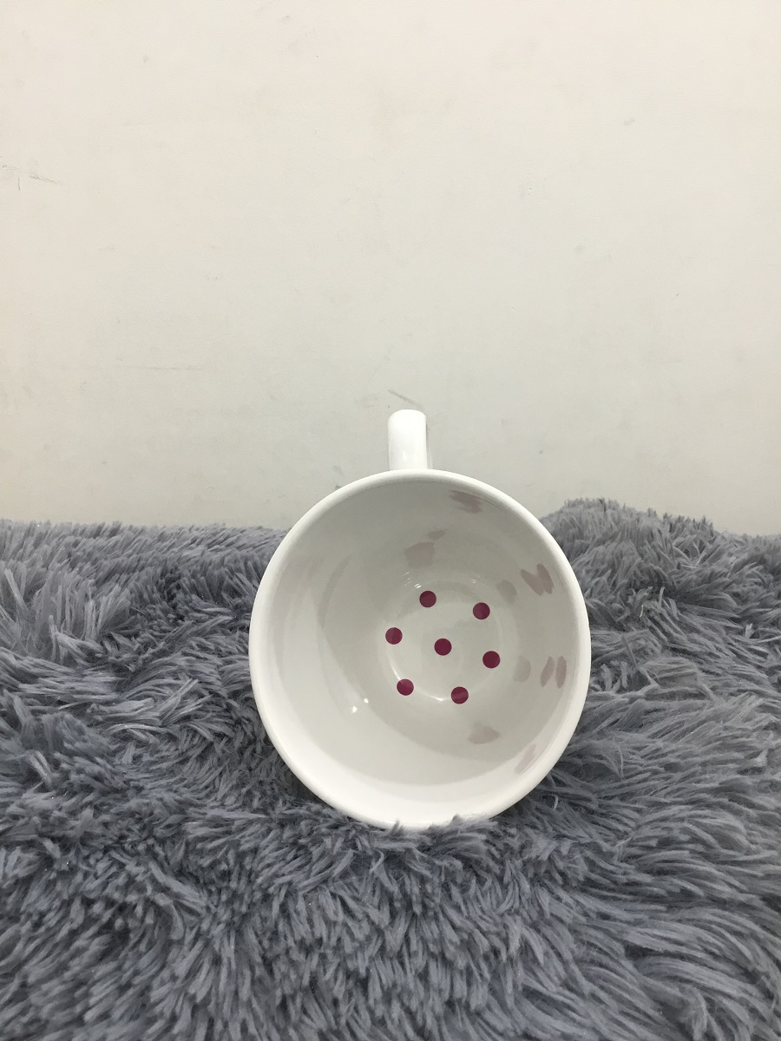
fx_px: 933
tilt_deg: -14.9
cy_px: 520
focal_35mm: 31
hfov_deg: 45.4
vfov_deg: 58.4
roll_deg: +1.1
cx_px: 390
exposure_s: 1/33
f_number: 2.4
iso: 80
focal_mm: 3.3
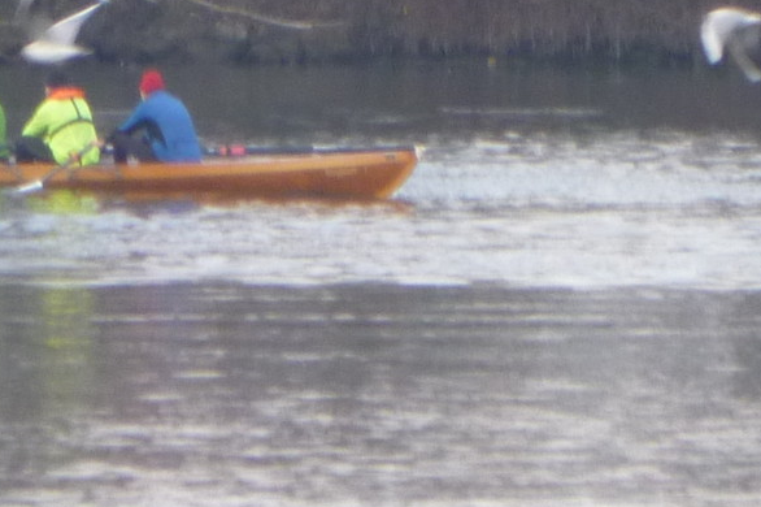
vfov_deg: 1.3
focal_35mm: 1060
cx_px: 199
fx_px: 22394
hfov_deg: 1.9
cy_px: -101
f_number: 5.9
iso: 160
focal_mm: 40
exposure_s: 1/125
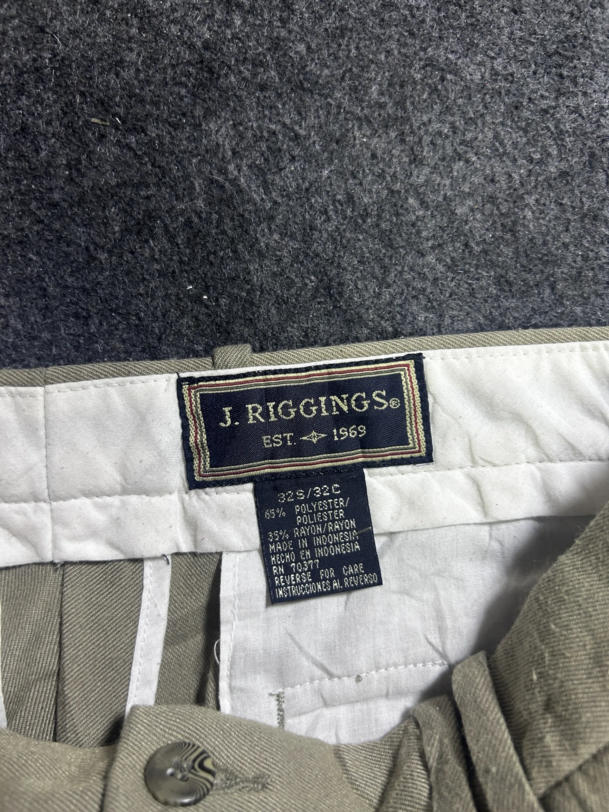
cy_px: 406
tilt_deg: -57.9
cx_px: 304
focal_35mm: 26
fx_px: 610
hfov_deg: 53.1
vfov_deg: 67.3
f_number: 1.5
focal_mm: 5.7
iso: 160
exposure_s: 1/50
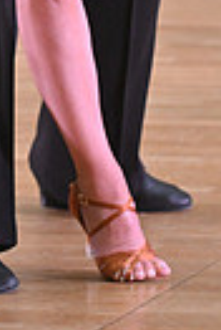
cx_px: -54
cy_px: -370
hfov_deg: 2.0
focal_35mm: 707
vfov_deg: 2.9
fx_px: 6476
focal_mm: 160
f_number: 5
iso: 3200
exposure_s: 1/320
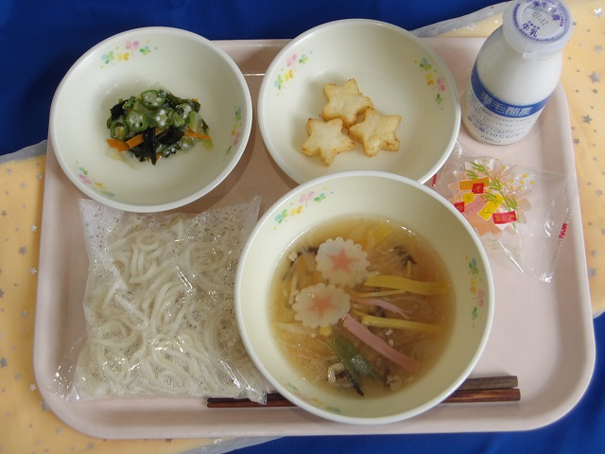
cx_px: 302
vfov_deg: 27.5
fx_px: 926
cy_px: 227
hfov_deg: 36.2
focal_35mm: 53
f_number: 4.2
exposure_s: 1/60
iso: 131
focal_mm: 9.4
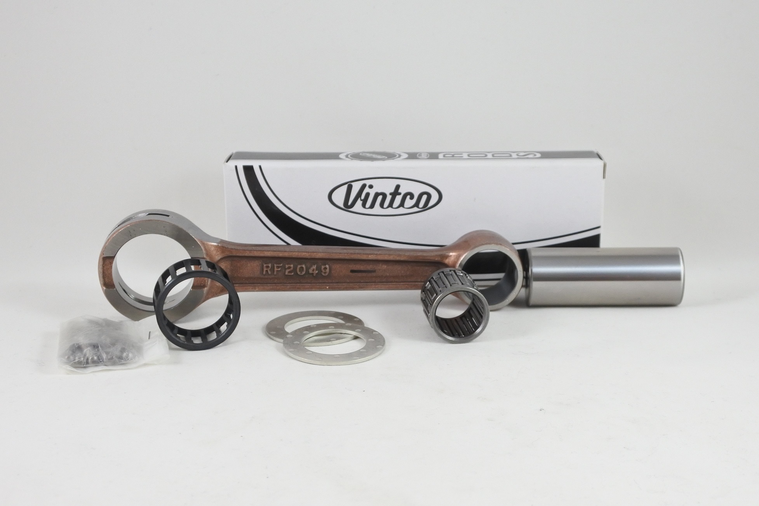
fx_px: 906
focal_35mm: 43
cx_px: 380
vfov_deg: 31.2
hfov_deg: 45.4
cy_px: 253
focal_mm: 16.1
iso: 500
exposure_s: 1/125
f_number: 4.5
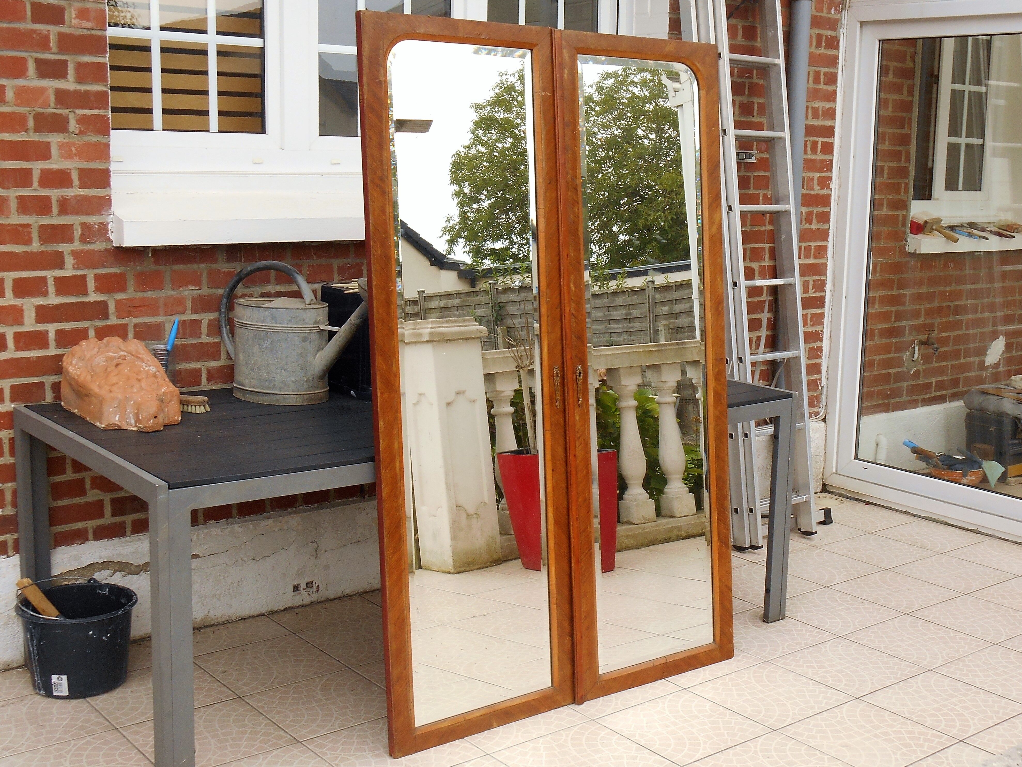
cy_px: 384
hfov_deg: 52.6
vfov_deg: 40.7
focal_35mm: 35
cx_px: 511
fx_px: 1033
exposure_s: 1/80
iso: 80
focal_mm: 6.3
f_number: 3.7
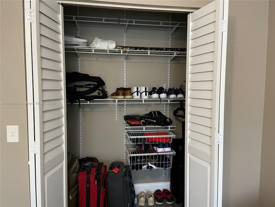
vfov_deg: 53.1
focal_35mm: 26
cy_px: 104
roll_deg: +0.5
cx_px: 138
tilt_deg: -4.6
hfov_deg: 67.3
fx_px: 207
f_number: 1.8
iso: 400
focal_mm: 4.25
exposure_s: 1/40
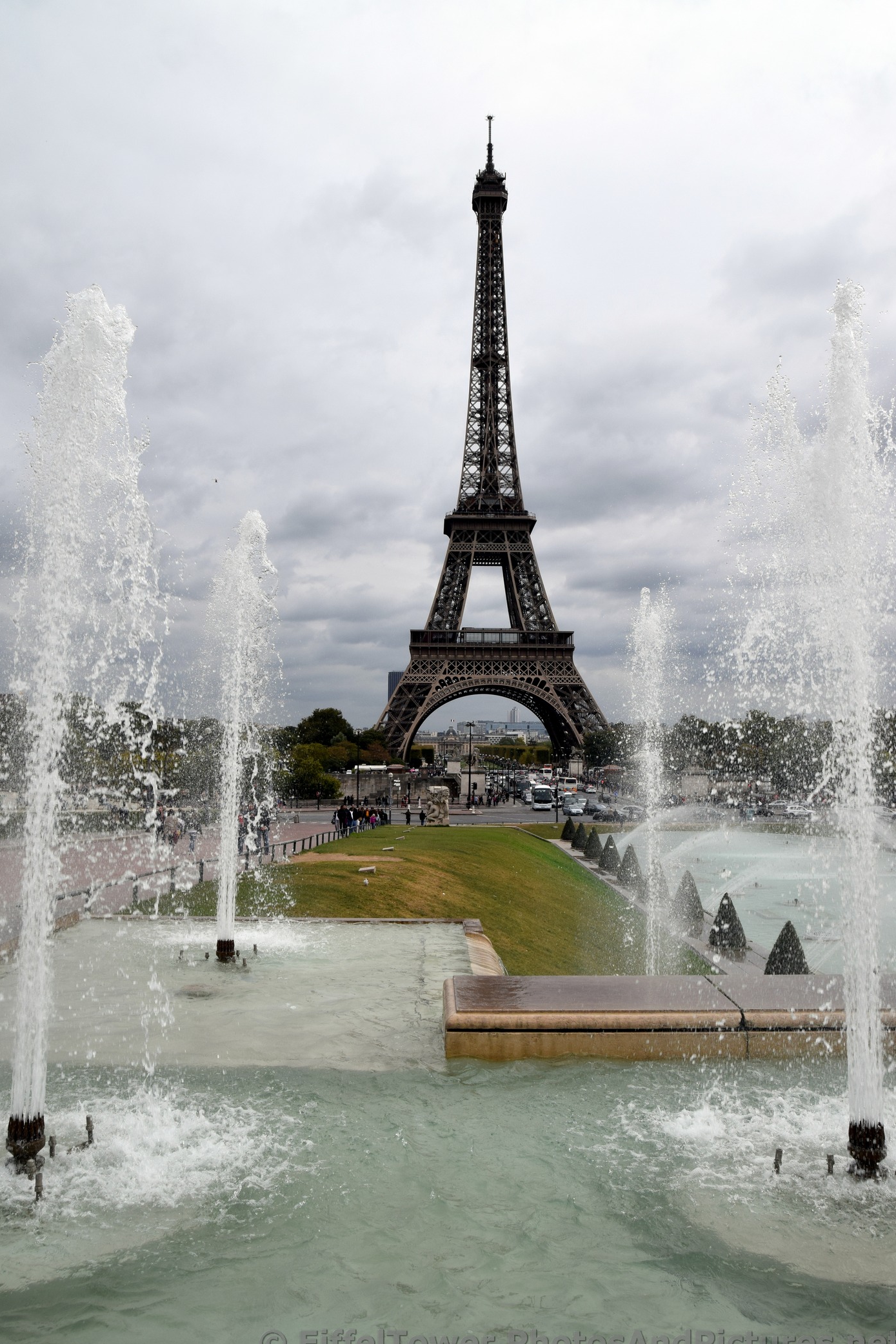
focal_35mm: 28
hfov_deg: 46.4
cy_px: 666
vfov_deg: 65.5
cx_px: 443
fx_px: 1045
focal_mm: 18
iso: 200
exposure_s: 1/500
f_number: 11
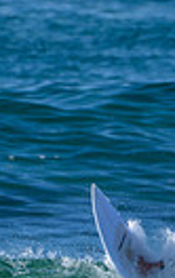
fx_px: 20841
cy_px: 252
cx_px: 252
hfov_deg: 0.5
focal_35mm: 2743
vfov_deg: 0.8
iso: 180
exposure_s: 1/2000
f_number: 5.6
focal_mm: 500
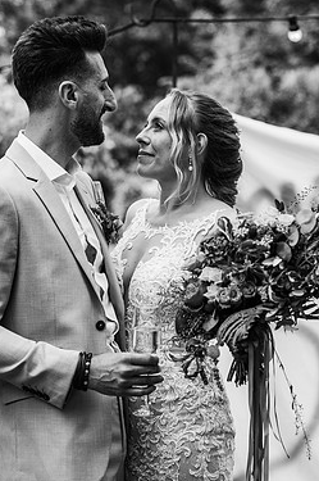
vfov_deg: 20.0
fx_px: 1359
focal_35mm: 102
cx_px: 143
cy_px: 210
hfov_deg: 13.4
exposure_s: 1/500
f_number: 4
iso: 100
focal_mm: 85
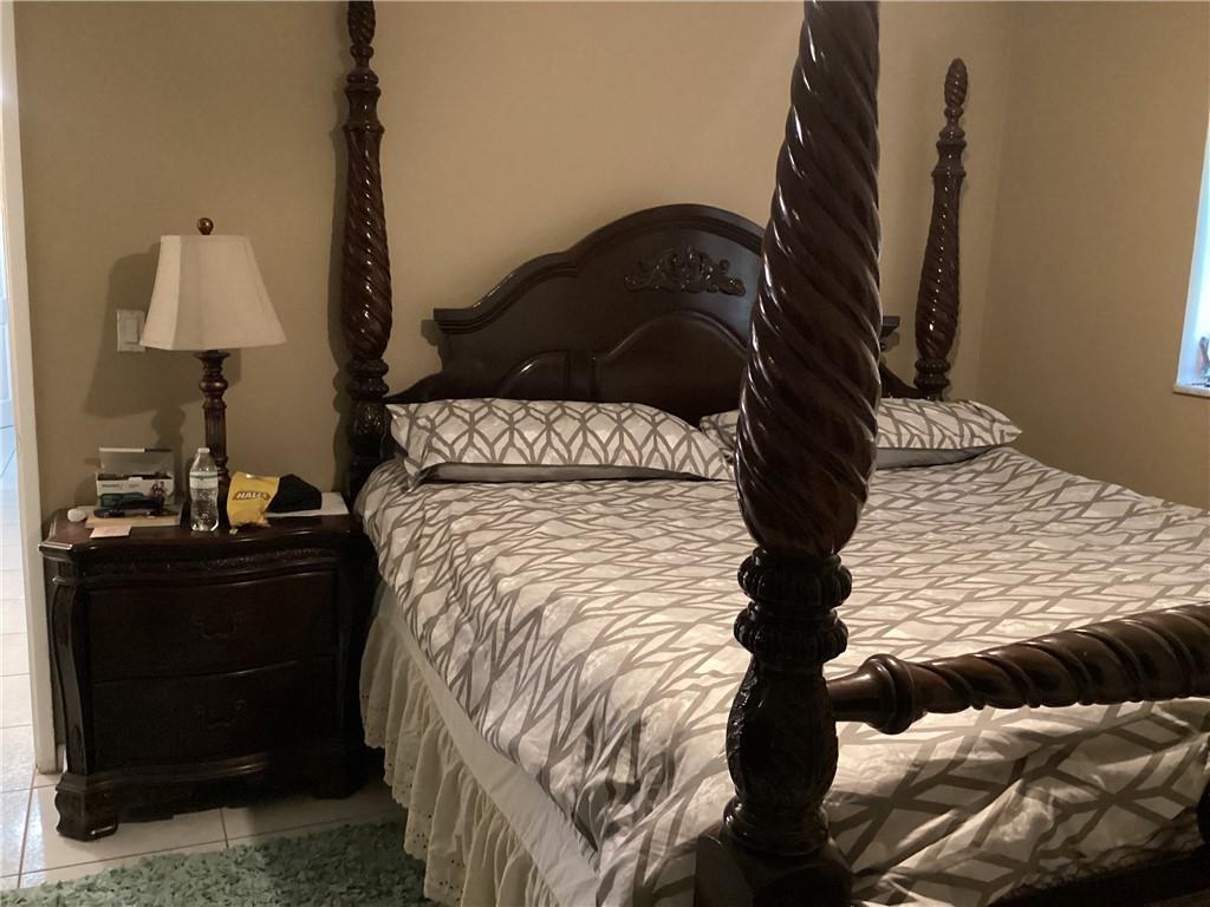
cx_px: 605
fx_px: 1084
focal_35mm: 31
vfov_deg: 45.4
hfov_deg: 58.4
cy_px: 454
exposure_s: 1/20
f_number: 2.4
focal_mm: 3.3
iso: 640
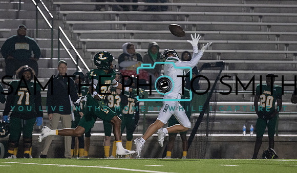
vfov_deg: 3.4
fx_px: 2941
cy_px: 95
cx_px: 103
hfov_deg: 5.8
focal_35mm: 370
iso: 3200
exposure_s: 1/1250
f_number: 2.8
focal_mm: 200
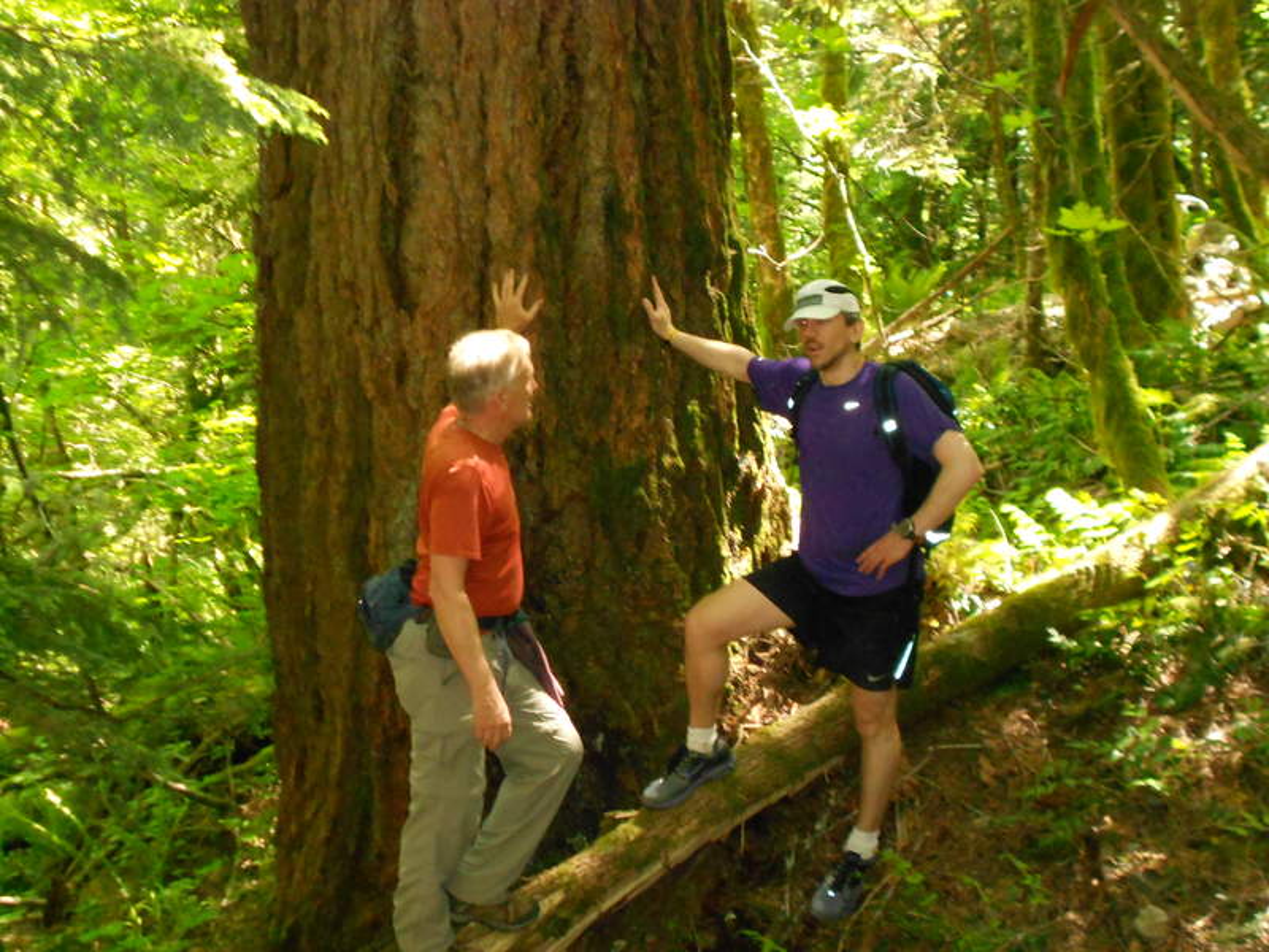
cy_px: 476
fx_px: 1576
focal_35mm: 43
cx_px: 634
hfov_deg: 43.9
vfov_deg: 33.6
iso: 640
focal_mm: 7.7
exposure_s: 1/30
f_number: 4.2
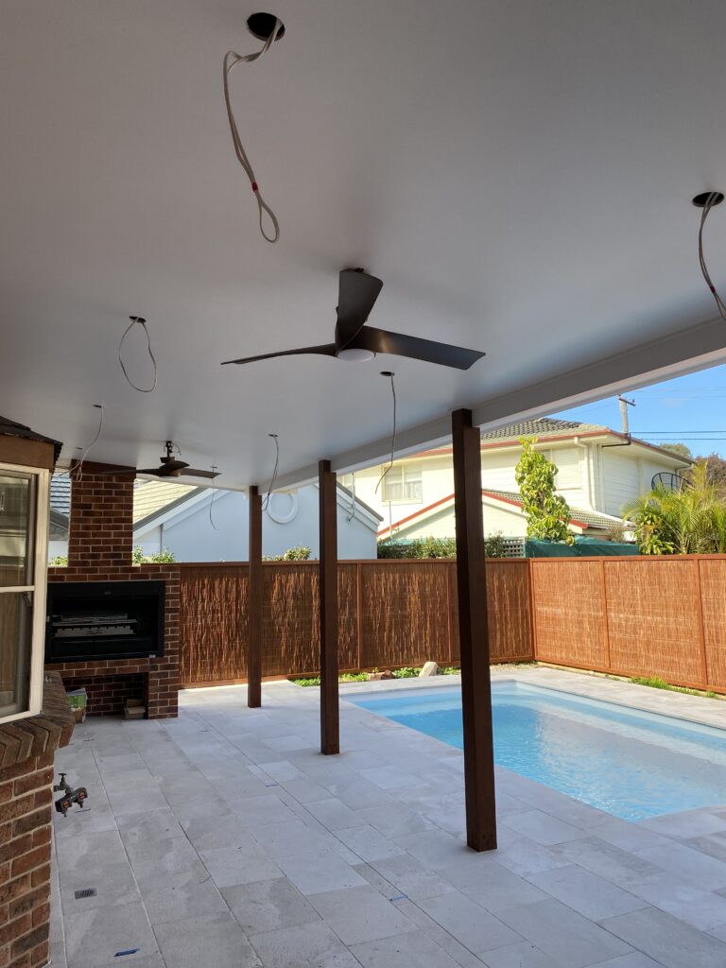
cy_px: 484
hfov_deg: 53.1
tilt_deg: +8.0
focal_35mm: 26
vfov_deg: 67.3
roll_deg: +0.7
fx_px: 727
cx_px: 363
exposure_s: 1/557
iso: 32
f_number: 1.8
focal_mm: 4.25
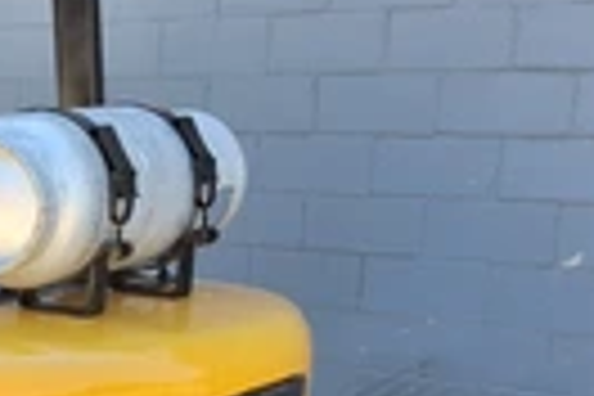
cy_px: 356
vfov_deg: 15.4
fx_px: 1452
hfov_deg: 20.5
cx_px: -238
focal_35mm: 88
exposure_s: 1/536
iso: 32
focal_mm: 2.91
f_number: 1.9
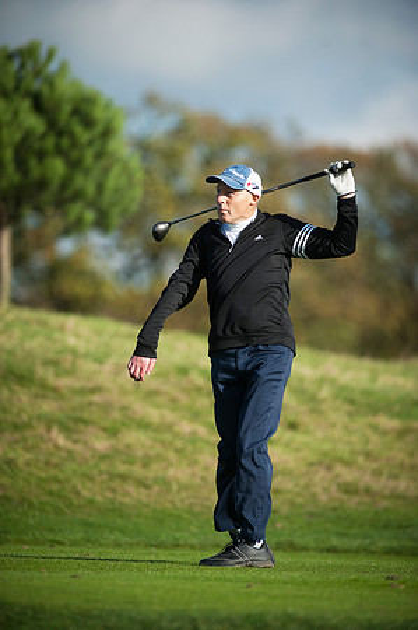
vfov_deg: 6.9
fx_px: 5237
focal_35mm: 300
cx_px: 209
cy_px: 315
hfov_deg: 4.6
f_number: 4
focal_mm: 300
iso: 400
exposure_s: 1/3200
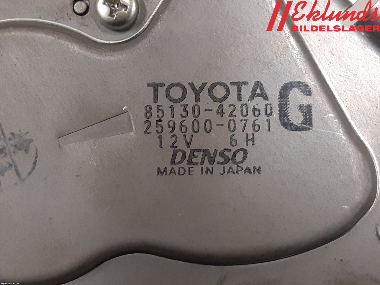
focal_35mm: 26
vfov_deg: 53.1
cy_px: 142
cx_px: 190
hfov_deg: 67.3
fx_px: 285
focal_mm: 3.93
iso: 200
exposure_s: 1/50
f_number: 1.7
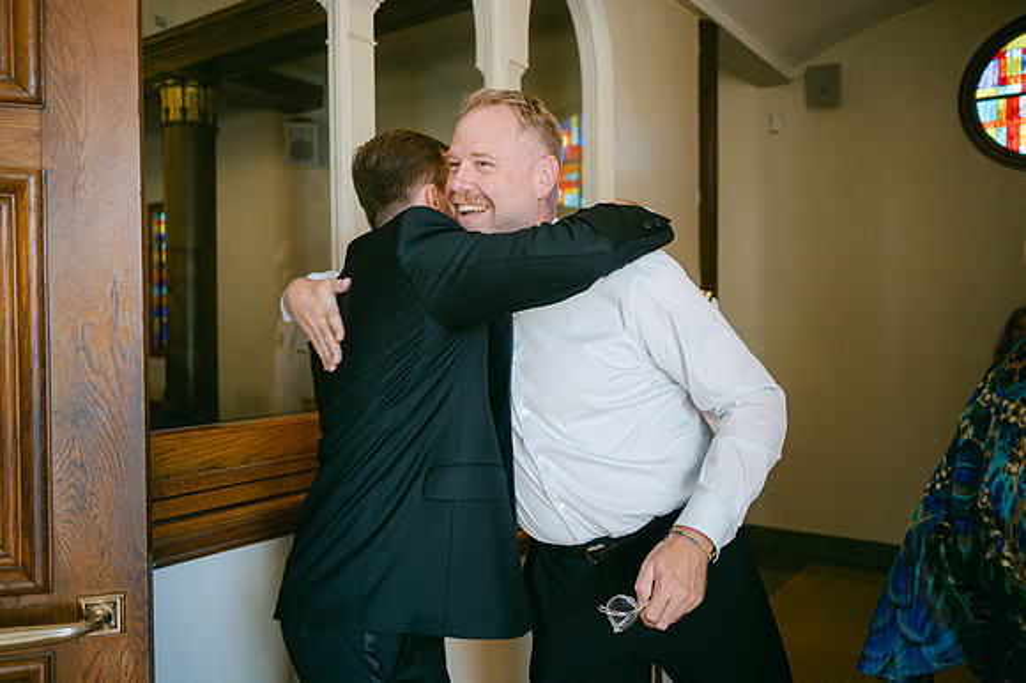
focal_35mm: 28
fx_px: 798
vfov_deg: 46.4
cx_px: 513
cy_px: 342
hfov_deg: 65.5
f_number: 2.8
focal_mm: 28
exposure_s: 1/125
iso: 220
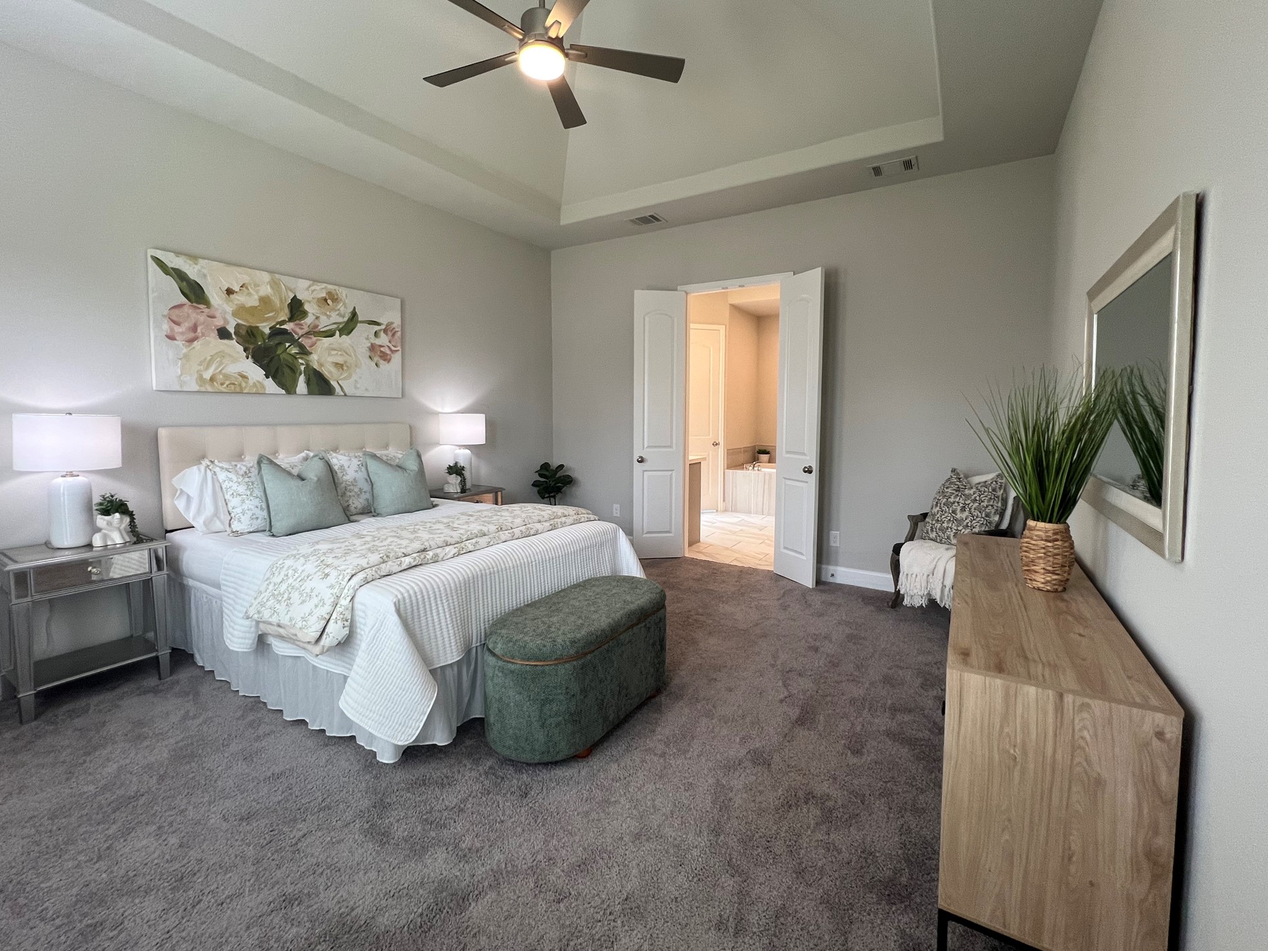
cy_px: 448
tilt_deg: -4.3
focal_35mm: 14
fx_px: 513
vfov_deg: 85.6
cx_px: 636
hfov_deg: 102.1
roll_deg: -0.8
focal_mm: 1.57
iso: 125
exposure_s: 1/120
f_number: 1.8
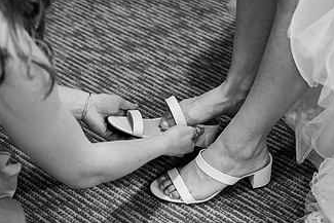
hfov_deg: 24.8
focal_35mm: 82
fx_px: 761
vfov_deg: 16.6
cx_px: 165
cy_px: 62
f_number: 2.8
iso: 500
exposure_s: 1/125
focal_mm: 46
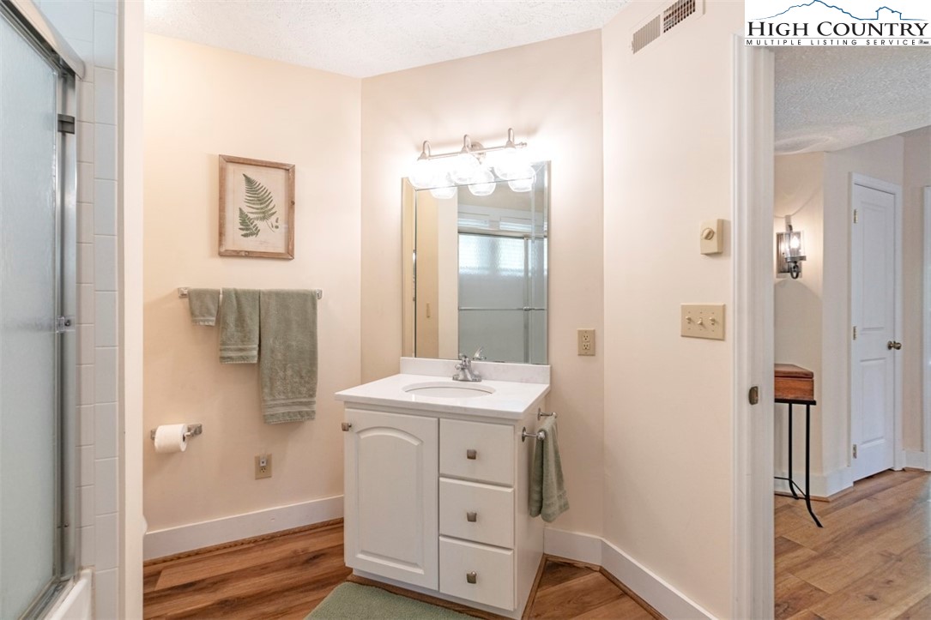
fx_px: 414
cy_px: 310
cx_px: 466
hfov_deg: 96.7
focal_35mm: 16
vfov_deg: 73.7
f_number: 6.3
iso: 100
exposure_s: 1/320
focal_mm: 16
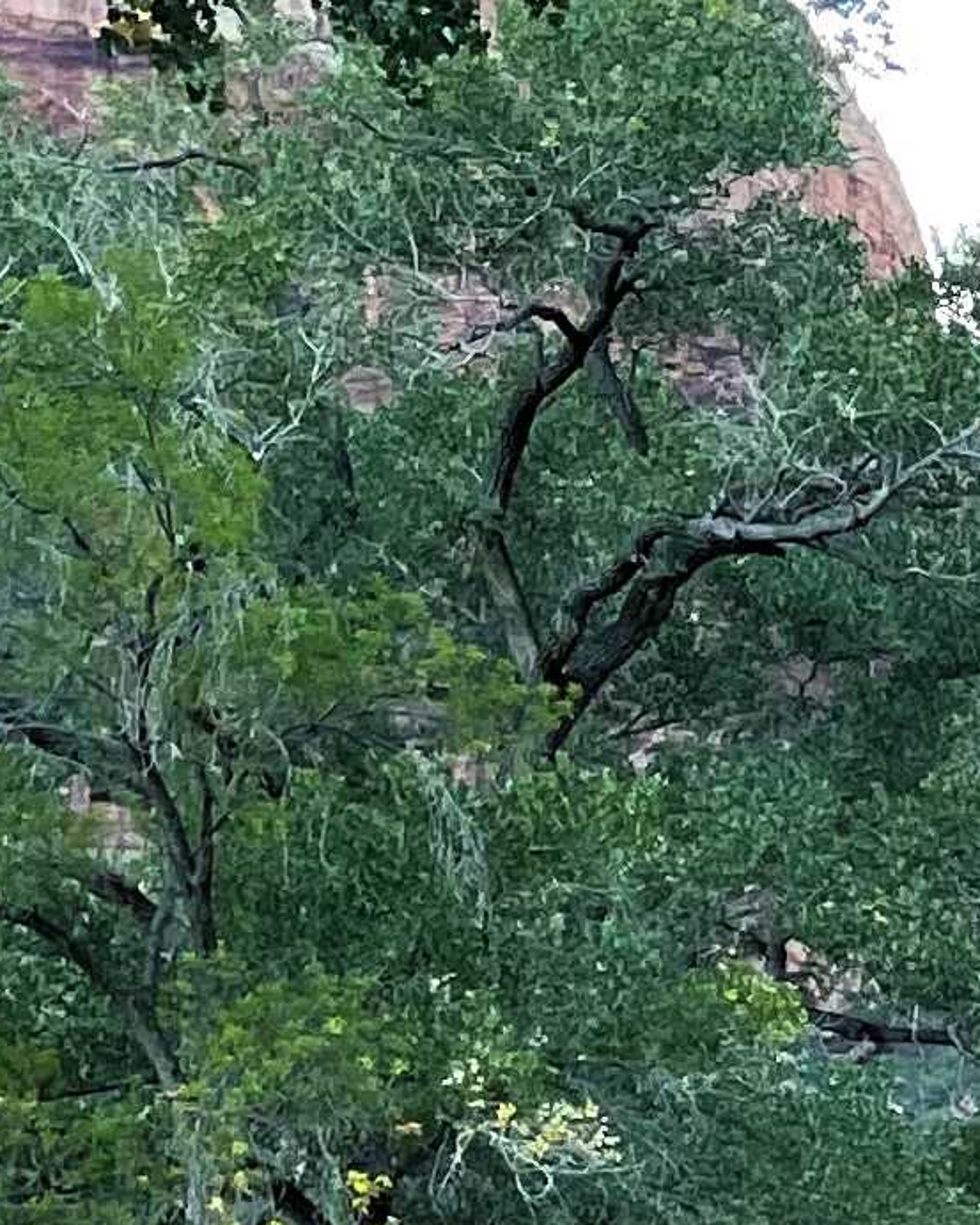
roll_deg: -0.7
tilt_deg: +2.5
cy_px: 1571
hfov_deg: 8.9
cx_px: 2757
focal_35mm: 148
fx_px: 5365
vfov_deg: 12.6
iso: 80
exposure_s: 1/121
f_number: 1.6
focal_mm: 4.2
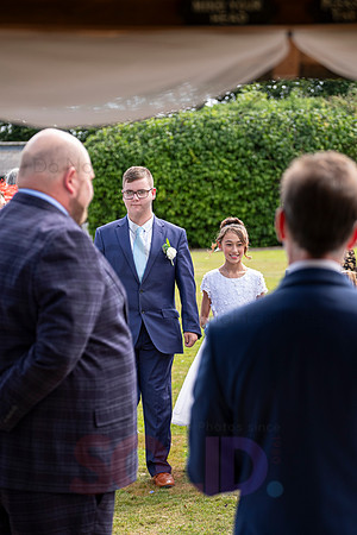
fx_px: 1592
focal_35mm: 107
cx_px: 178
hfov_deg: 12.8
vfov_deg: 19.1
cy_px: 268
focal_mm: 71.5
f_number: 3.2
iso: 200
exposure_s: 1/640
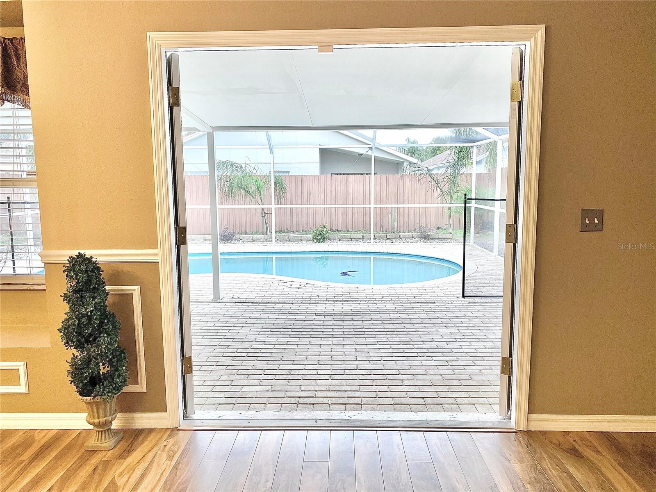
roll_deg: +0.0
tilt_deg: -7.3
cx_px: 328
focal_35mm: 26
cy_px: 246
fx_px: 493
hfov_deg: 67.3
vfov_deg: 53.1
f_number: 1.8
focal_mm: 4.25
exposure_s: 1/120
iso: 50
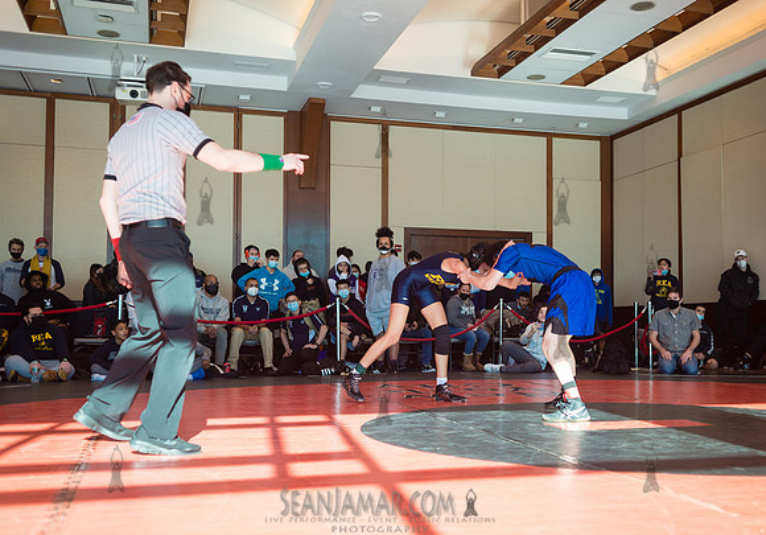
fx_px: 852
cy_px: 293
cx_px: 438
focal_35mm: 39
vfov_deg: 34.8
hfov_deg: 48.3
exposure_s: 1/400
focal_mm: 35
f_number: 3.2
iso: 400
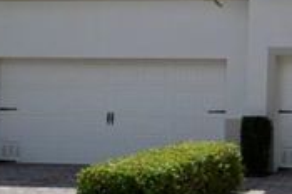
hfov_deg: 24.7
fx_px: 623
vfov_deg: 17.6
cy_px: 118
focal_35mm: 77
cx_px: 314
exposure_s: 1/250
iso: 100
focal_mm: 18
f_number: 8
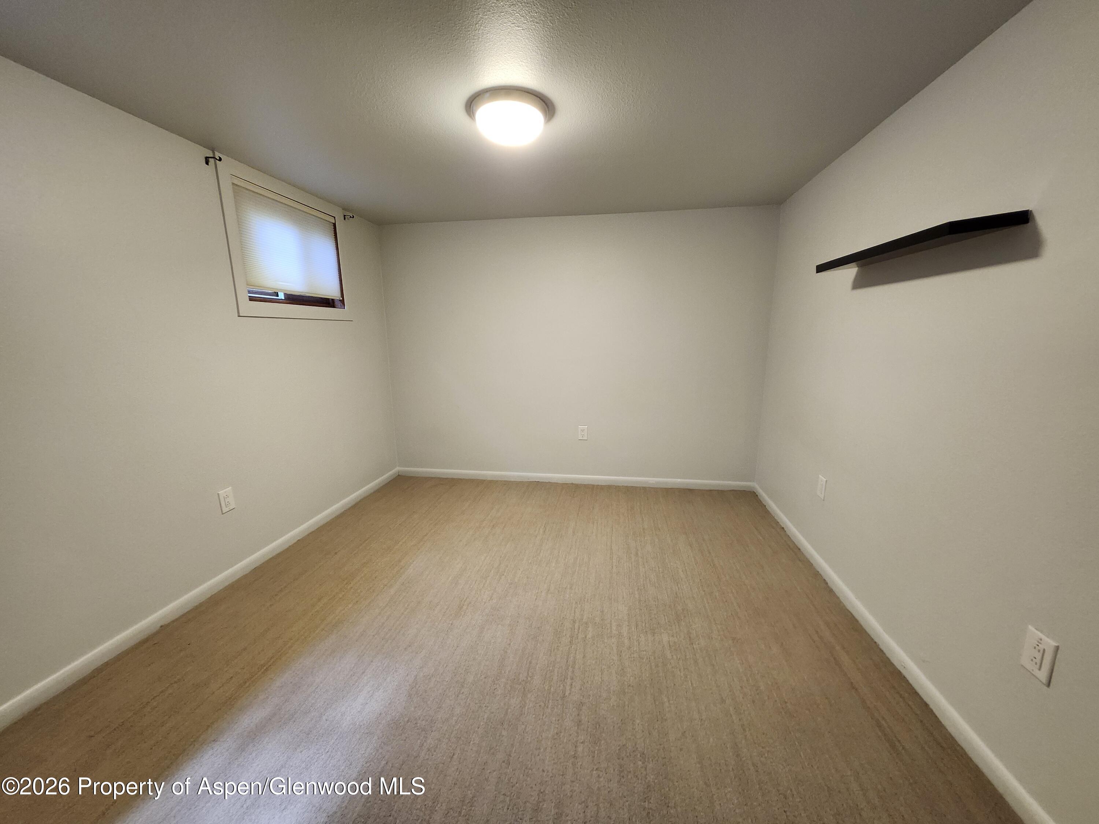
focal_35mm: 13
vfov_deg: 89.9
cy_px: 412
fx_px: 413
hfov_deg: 106.2
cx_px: 550
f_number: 2.2
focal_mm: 1.74
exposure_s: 1/30
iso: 320
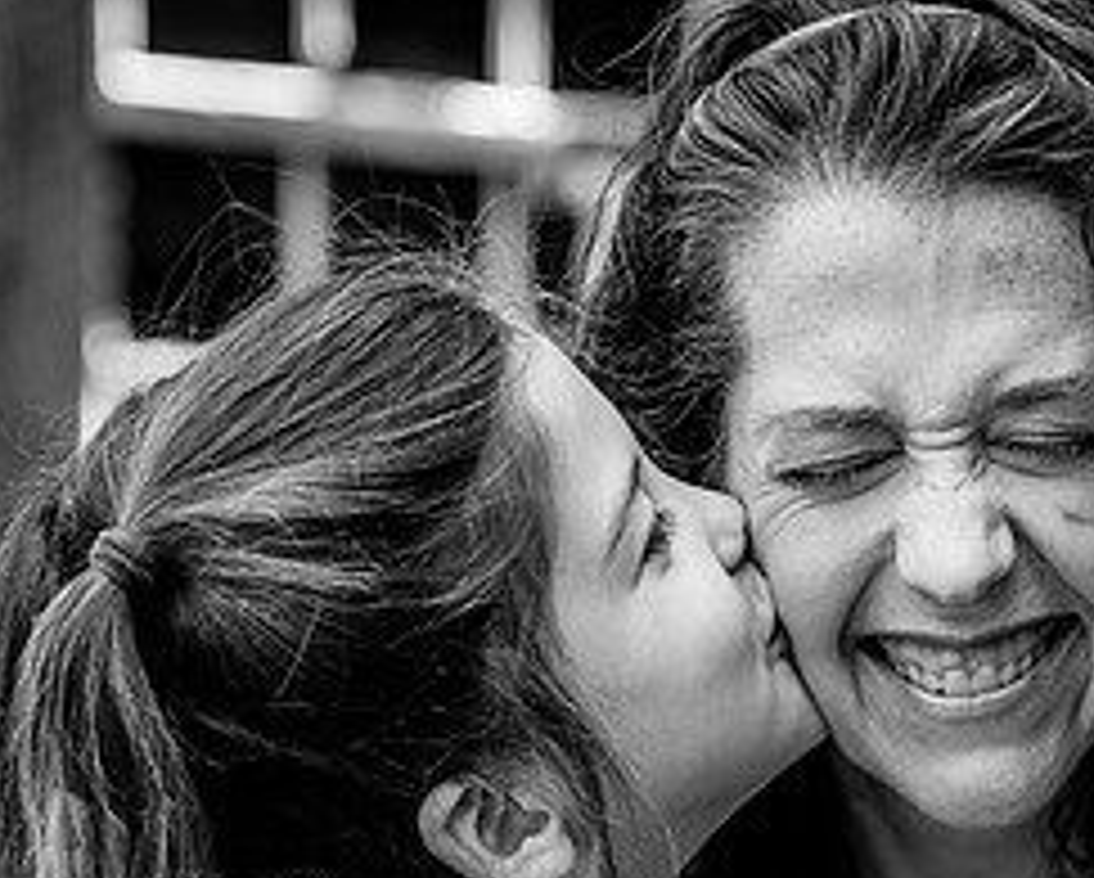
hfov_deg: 12.7
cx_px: 995
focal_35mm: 150
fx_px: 4863
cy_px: 732
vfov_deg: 10.3
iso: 125
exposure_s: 1/250
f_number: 2.8
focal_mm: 67
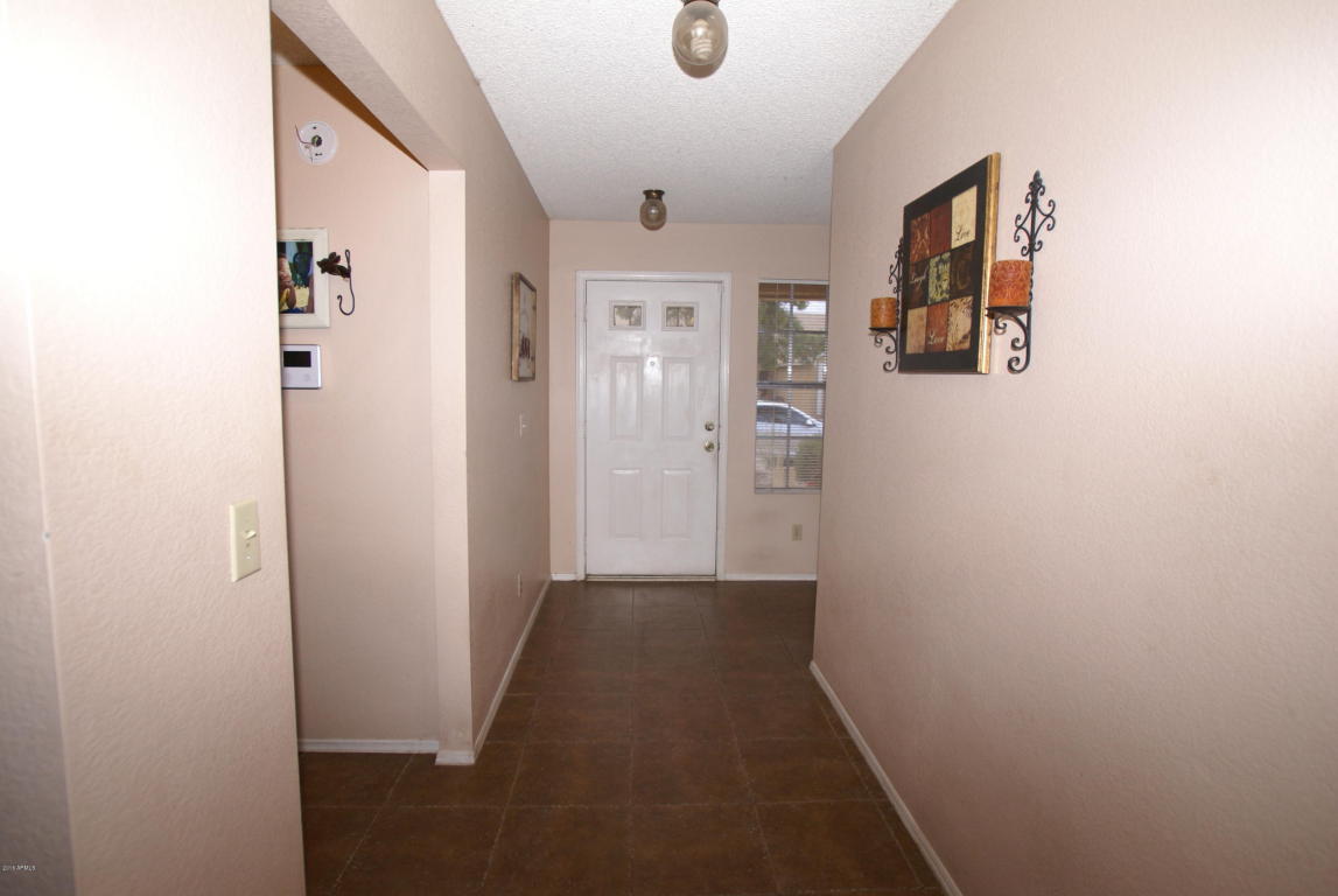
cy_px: 448
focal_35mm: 18
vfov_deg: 67.5
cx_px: 669
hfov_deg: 89.9
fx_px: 670
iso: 400
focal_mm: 12
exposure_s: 1/60
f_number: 5.6
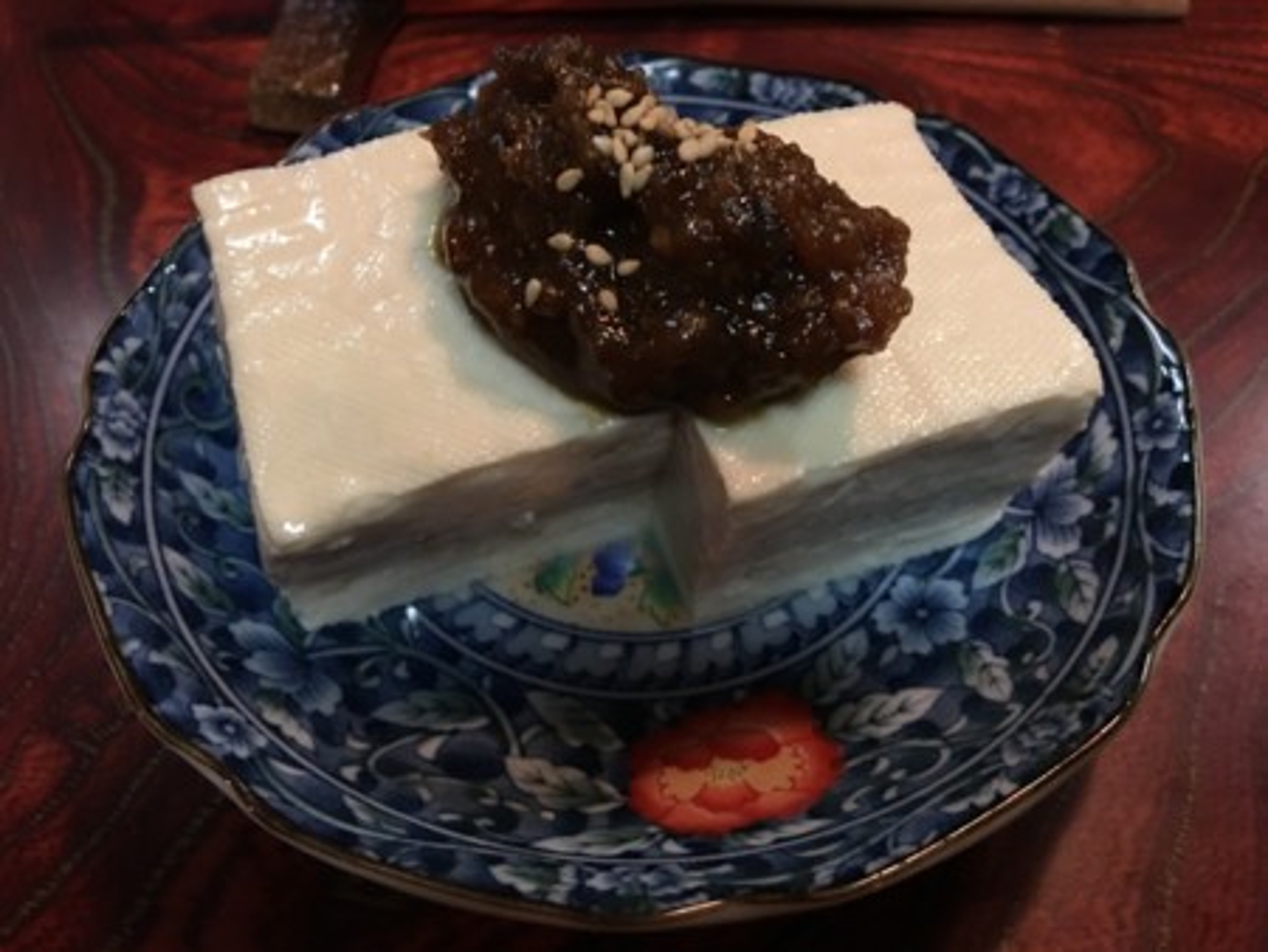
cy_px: 476
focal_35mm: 29
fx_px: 1063
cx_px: 634
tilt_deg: -51.9
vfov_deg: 48.3
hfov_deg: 61.6
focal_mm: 4.15
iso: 50
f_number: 2.2
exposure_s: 1/4
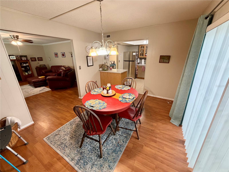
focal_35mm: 14
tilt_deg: -19.1
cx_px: 114
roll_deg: +1.7
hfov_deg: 102.1
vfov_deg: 85.7
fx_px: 93
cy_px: 86
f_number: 2.2
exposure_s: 1/60
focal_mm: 2.22
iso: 200
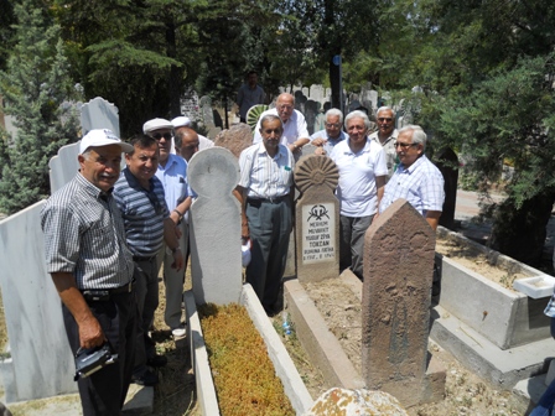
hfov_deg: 63.4
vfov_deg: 49.7
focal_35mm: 28
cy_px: 208
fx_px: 449
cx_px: 278
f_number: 5.4
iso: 80
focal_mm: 5
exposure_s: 1/400
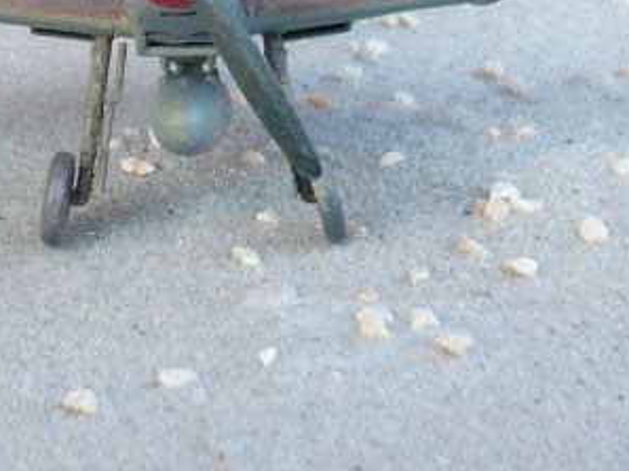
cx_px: 179
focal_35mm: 116
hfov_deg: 16.9
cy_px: 0
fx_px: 2106
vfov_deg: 12.6
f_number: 3.5
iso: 100
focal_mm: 7.4
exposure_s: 1/100
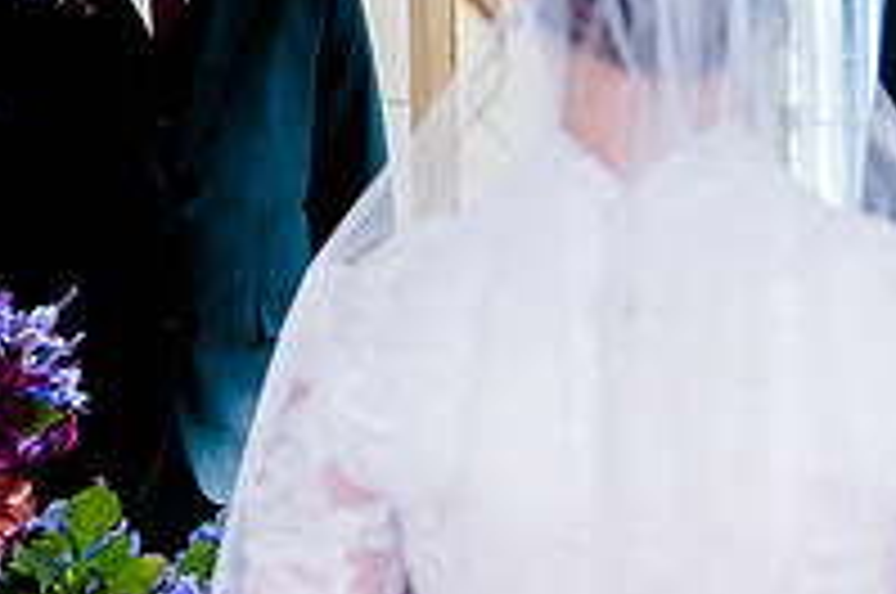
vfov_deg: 6.8
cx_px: 276
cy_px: -60
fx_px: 4970
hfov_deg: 10.3
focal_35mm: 200
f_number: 4.5
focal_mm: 65
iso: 640
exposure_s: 1/640
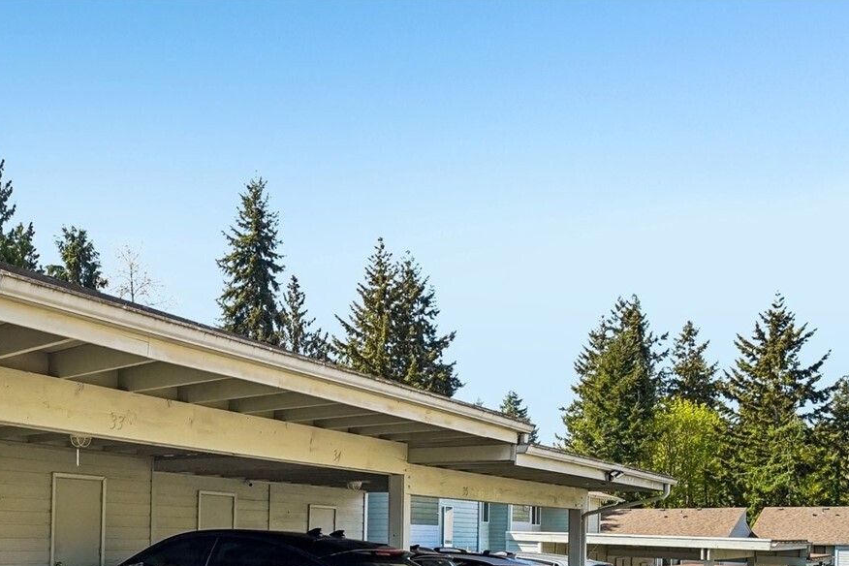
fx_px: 731
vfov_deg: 38.3
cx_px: 161
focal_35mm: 31
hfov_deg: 55.7
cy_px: 546
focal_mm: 16
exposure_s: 1/800
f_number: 8
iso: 1600
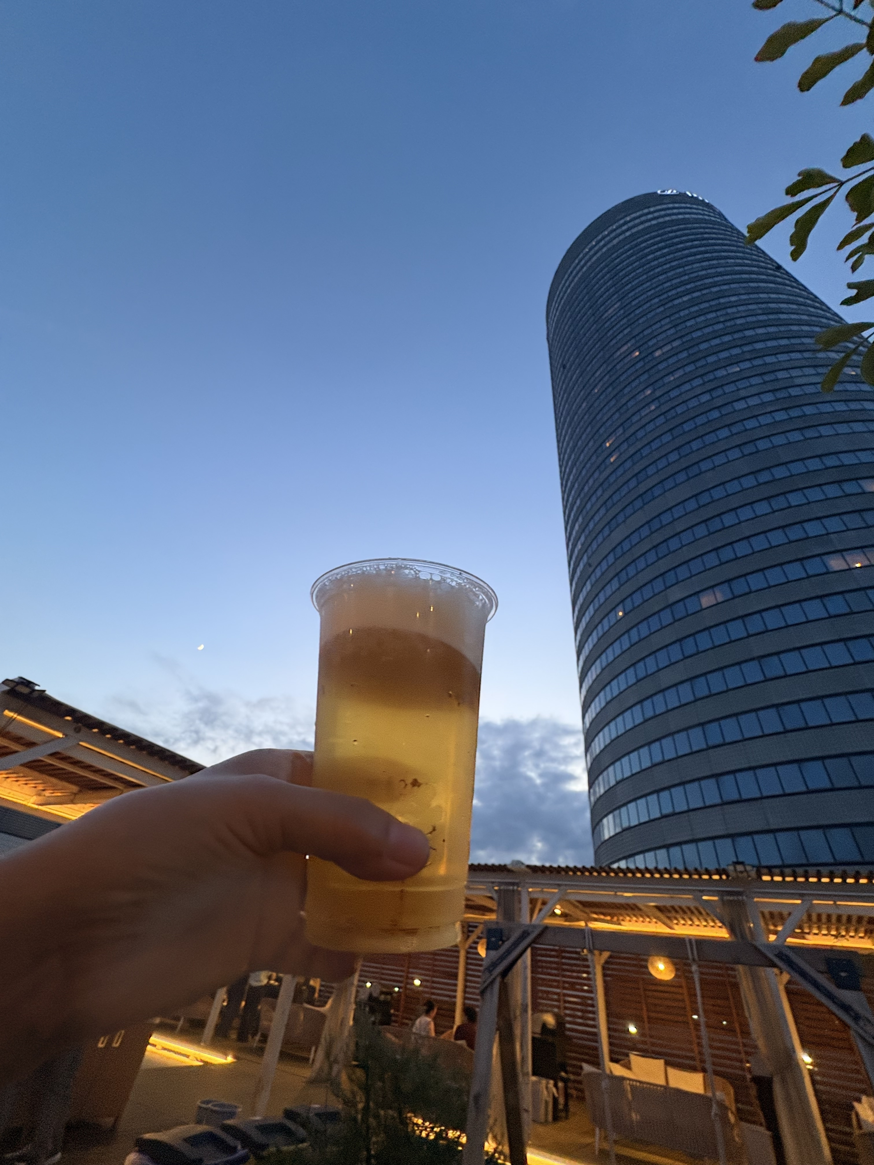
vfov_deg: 102.1
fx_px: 471
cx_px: 437
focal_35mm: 14
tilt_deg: +40.3
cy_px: 582
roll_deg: -8.8
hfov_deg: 85.7
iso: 250
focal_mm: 2.2
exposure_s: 1/42
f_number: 2.2
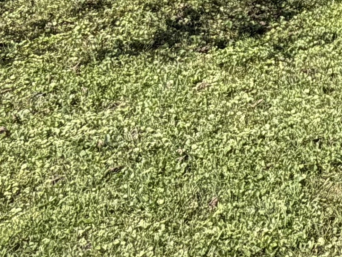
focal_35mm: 81
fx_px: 800
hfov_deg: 22.4
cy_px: -172
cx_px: 401
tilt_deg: -4.5
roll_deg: -1.4
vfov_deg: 16.0
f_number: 2.2
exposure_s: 1/770
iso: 32
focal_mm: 2.22
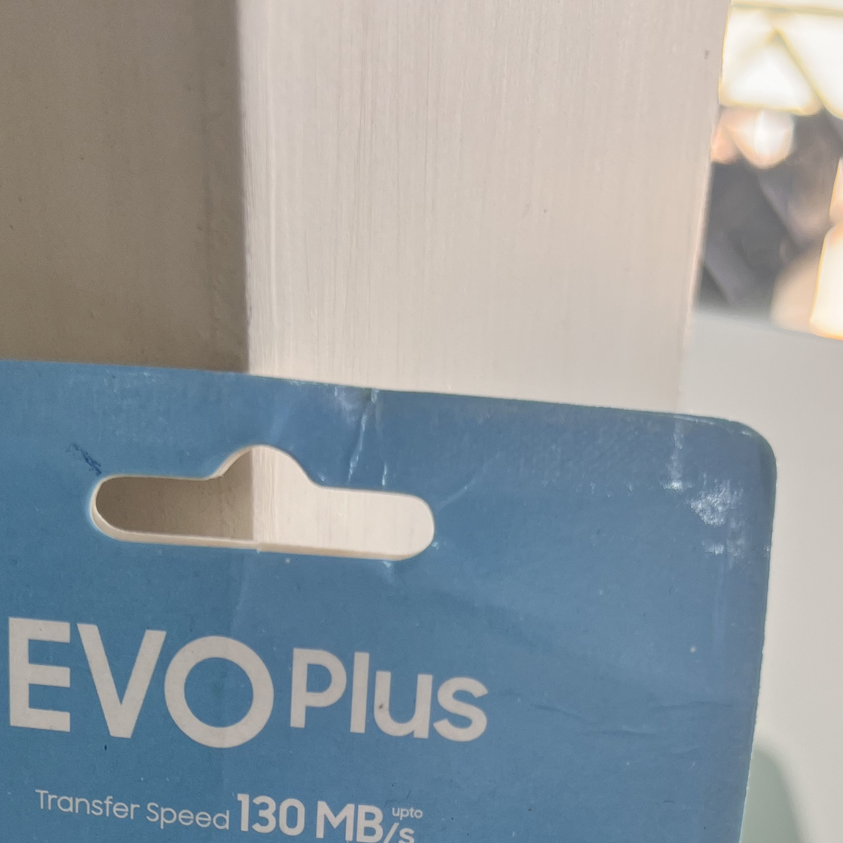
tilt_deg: -37.6
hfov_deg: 31.6
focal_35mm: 54
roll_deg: -0.2
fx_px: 1488
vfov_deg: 28.2
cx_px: 389
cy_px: 974
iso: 40
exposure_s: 1/201
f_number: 1.5
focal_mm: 5.7
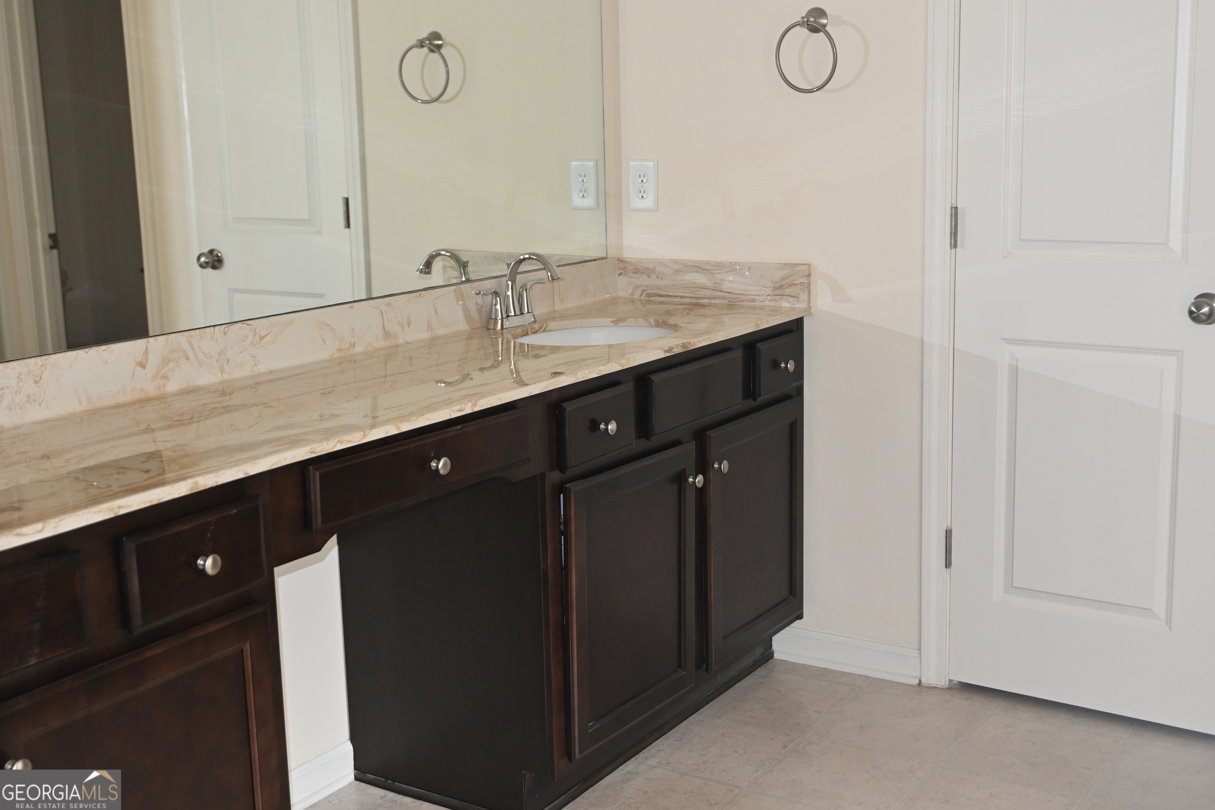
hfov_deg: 46.4
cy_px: 405
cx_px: 608
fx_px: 1417
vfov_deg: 31.9
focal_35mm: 42
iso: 400
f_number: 2.8
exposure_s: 1/60
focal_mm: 28
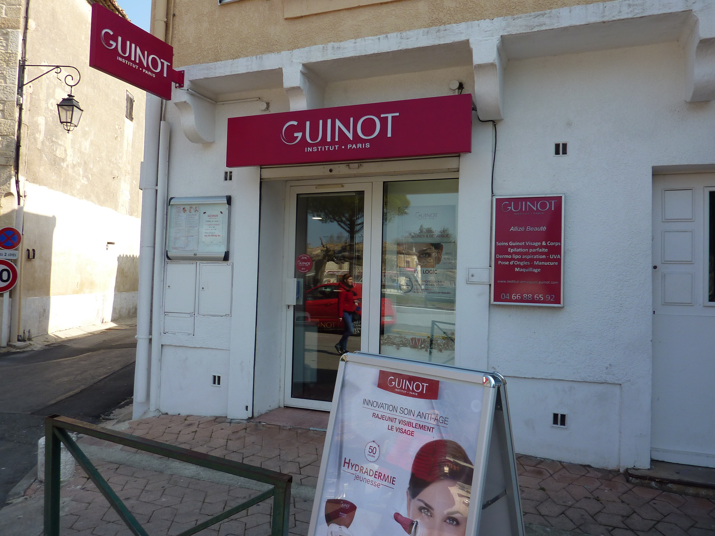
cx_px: 358
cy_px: 268
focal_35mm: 25
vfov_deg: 54.9
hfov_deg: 69.4
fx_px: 516
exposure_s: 1/400
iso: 80
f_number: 4
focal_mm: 4.1
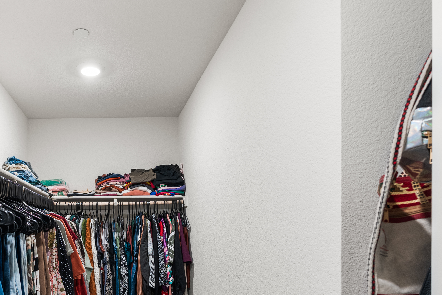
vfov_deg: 44.3
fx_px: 344
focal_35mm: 28
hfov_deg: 61.8
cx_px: 110
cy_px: 234
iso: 400
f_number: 4
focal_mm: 16
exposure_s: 1/10
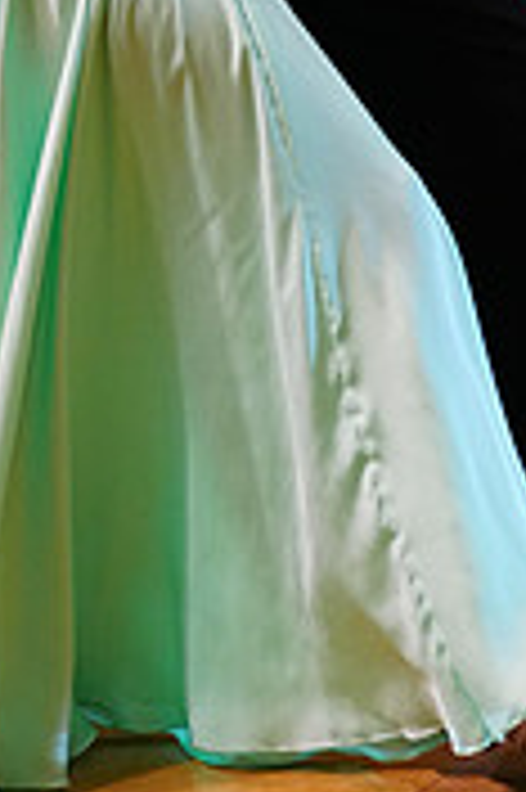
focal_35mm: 231
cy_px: -230
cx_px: 263
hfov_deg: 5.9
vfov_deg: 8.8
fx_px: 5072
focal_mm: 70
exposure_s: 1/400
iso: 2500
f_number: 2.8
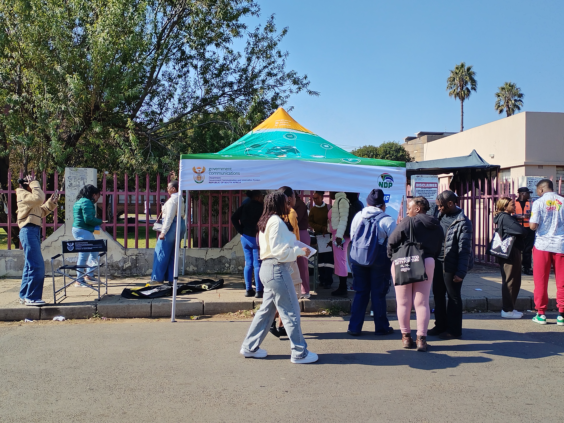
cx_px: 282
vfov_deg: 46.8
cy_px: 212
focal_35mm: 30
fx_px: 489
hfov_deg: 60.0
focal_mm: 4.25
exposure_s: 1/718
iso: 100
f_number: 1.8
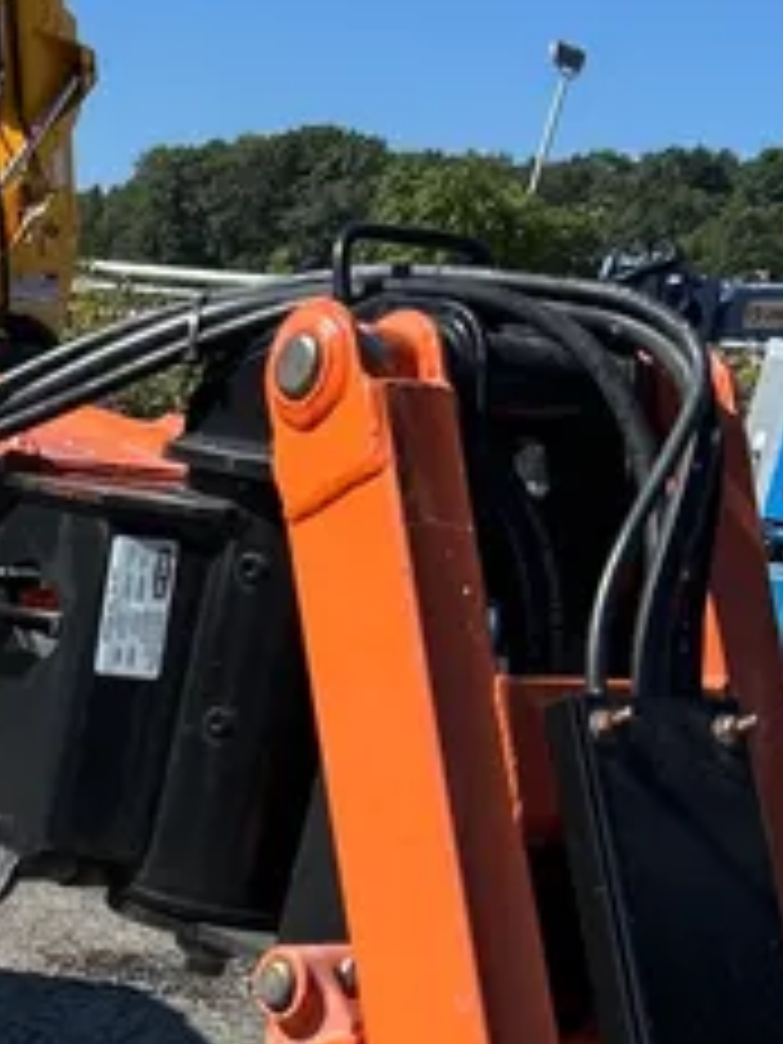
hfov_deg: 16.3
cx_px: -432
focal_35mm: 82
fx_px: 2473
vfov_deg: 21.9
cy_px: 1276
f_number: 1.5
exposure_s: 1/3356
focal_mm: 5.7
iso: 50
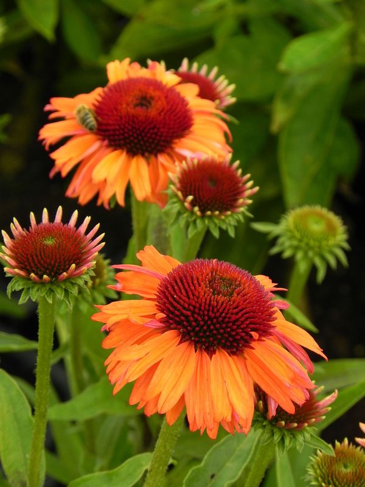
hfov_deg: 6.0
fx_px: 3473
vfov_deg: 8.0
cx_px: 182
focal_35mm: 247
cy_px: 244
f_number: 5
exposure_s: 1/250
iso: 160
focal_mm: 44
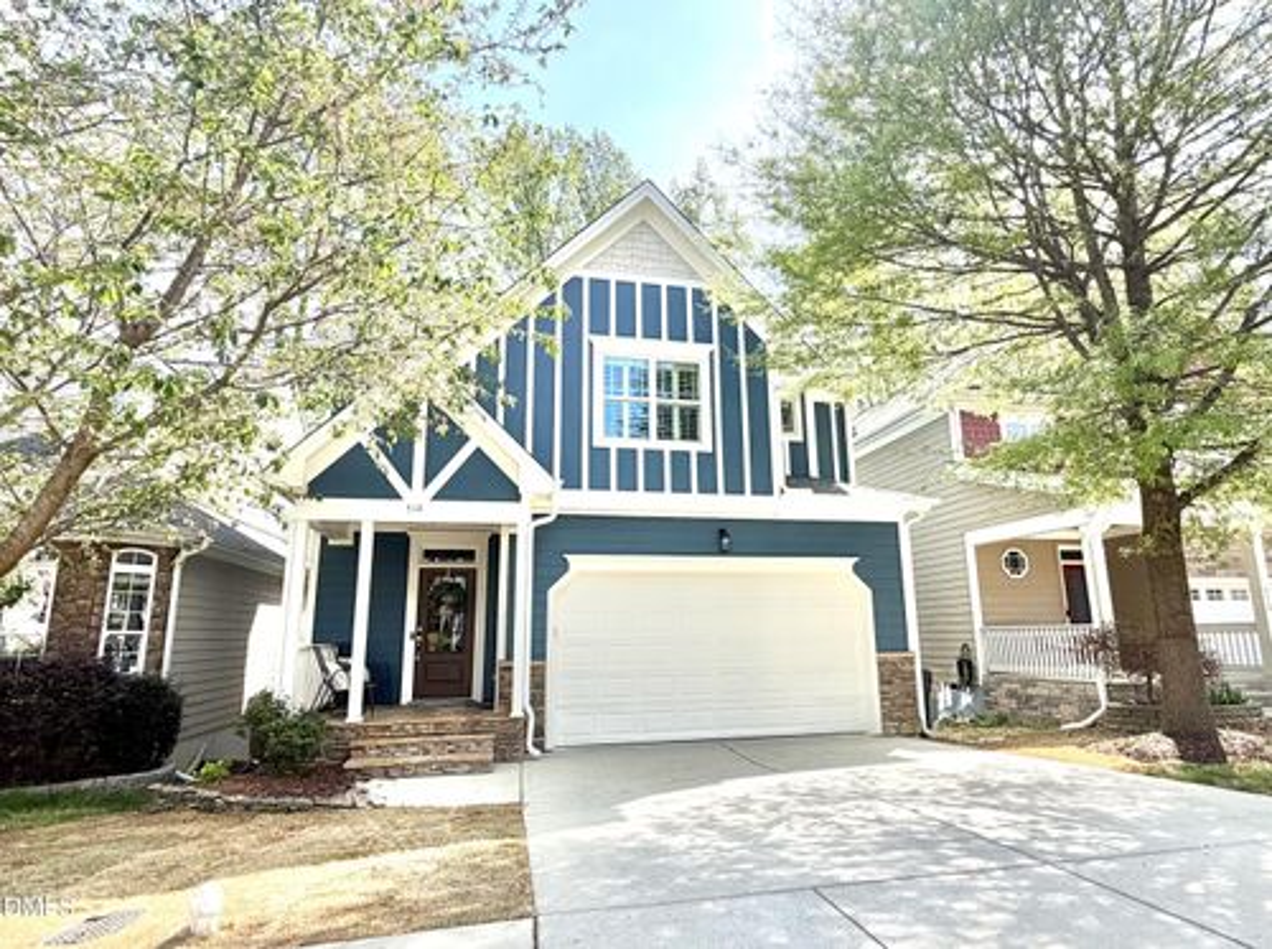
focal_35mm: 14
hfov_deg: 102.2
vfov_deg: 85.5
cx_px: 636
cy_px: 474
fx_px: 513
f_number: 2.2
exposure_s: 1/701
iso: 40
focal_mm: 2.22
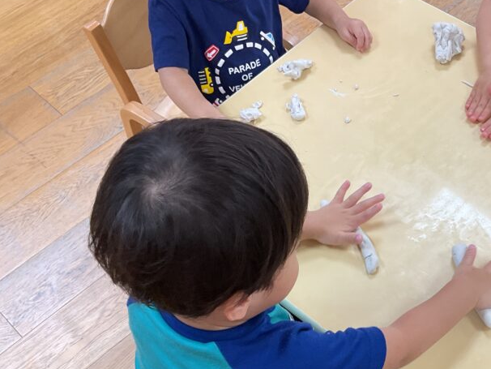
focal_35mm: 49
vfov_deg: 29.1
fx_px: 695
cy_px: 287
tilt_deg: -60.3
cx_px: 401
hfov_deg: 37.3
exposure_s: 1/120
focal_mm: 3
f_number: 1.8
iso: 64
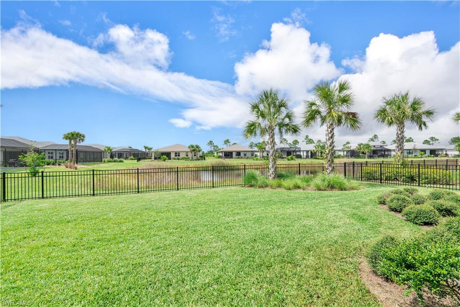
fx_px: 204
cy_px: 154
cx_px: 230
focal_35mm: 16
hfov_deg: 96.8
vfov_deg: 73.7
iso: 200
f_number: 8
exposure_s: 1/1000
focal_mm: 16
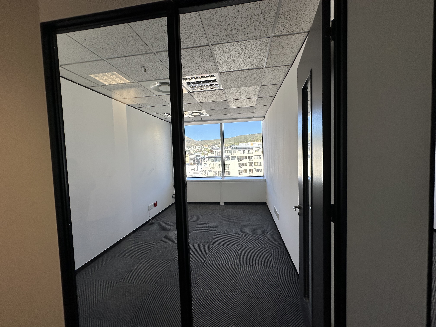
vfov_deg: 85.7
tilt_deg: -0.2
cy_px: 164
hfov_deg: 102.1
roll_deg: -0.3
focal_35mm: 14
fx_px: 176
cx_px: 218
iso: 40
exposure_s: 1/180
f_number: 2.2
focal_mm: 2.22
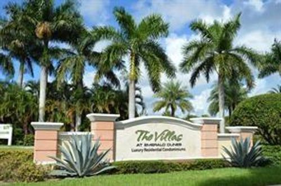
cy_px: 93
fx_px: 269
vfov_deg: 38.2
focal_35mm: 34
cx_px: 140
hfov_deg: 55.2
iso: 100
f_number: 9
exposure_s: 1/320
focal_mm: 23
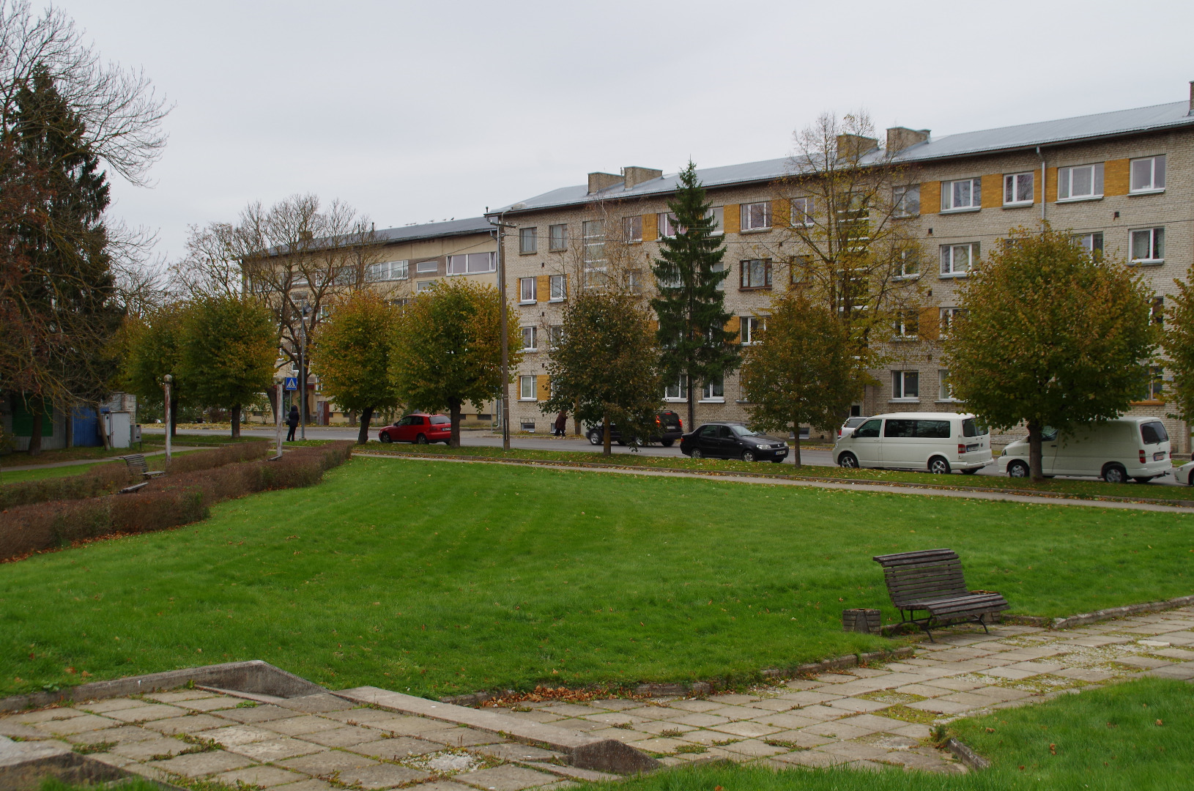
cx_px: 597
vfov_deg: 27.4
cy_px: 396
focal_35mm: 49
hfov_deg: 40.4
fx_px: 1622
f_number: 8
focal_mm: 33
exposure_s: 1/60
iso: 250
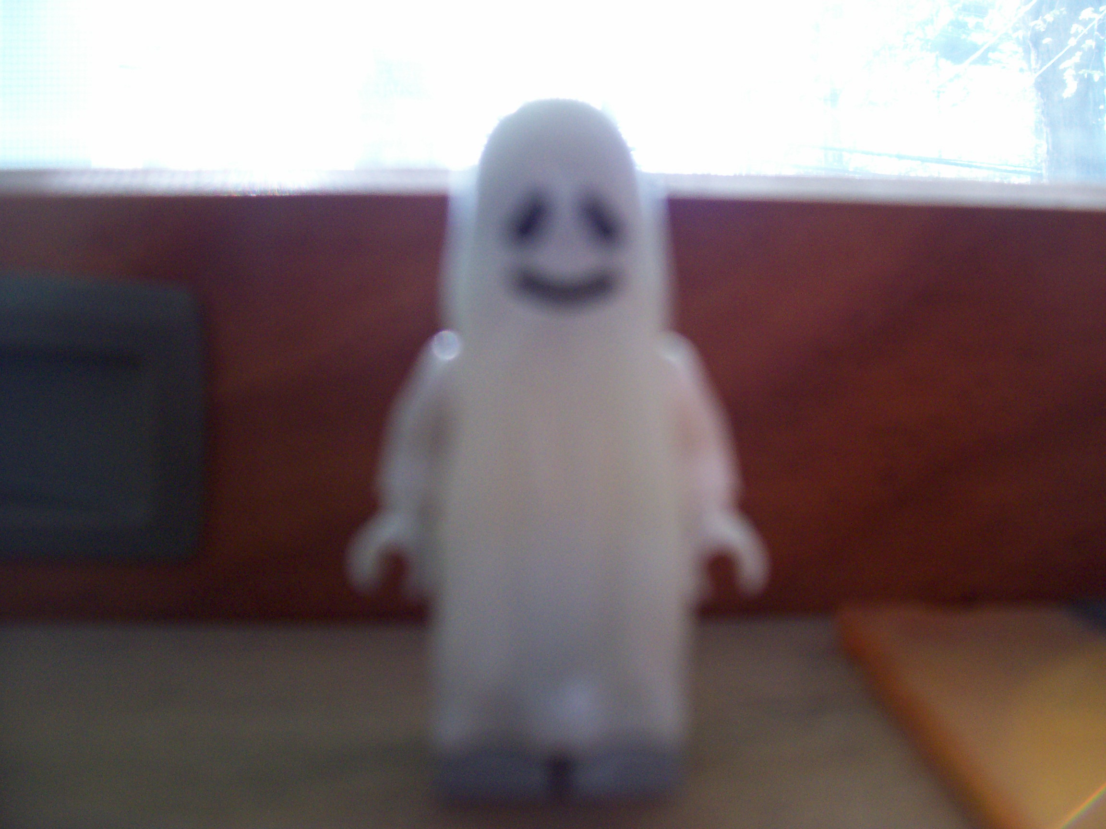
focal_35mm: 34
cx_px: 553
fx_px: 1086
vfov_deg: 41.8
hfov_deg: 54.0
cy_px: 414
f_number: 2.7
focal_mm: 5.6
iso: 148
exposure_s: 1/32
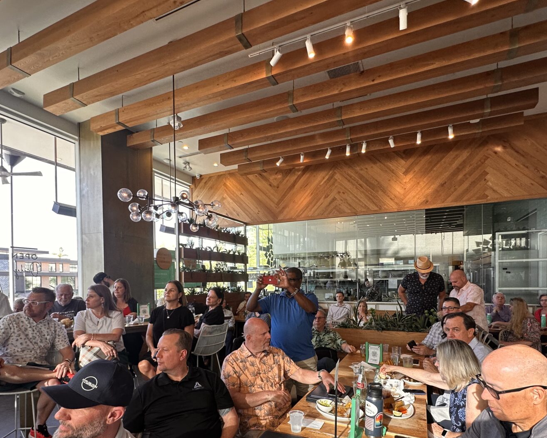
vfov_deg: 66.5
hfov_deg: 80.4
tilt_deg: -0.5
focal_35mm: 20
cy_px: 287
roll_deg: +1.2
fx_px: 324
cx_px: 273
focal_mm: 2.22
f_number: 2.2
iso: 160
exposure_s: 1/120
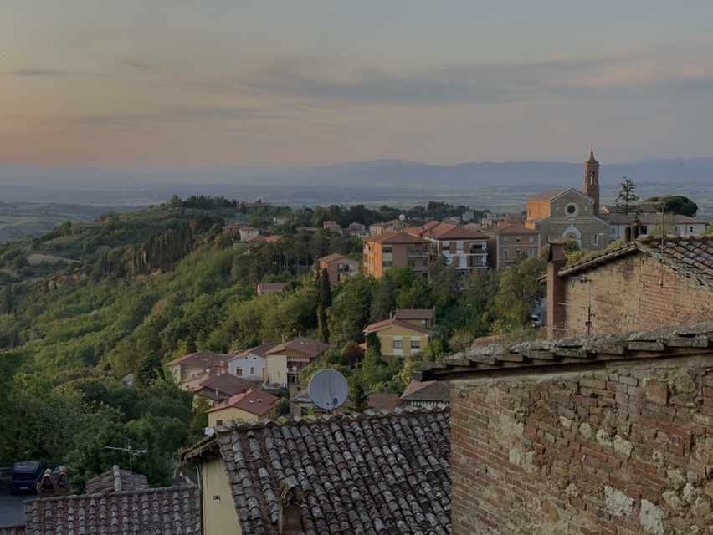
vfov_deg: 28.1
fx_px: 1072
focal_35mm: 52
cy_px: 268
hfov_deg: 36.8
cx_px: 356
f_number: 2.4
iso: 16
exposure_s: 1/120
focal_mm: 6
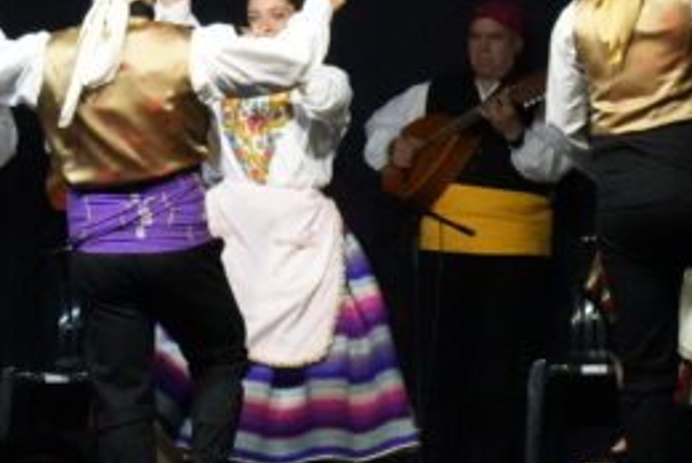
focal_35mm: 413
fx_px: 7948
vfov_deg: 3.3
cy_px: 249
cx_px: -434
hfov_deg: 4.9
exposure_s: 1/500
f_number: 6.3
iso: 6400
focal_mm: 70
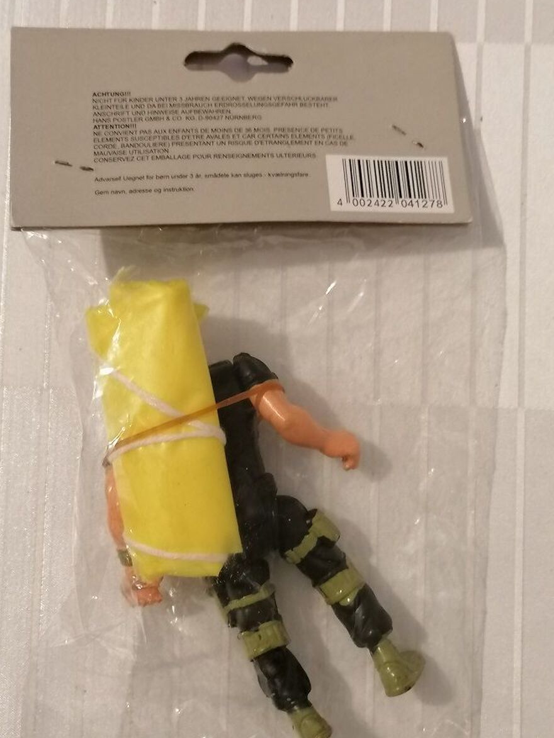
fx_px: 1067
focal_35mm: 50
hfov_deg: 29.1
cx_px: 244
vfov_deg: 38.2
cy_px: 402
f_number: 1.8
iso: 320
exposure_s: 1/30
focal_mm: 4.75
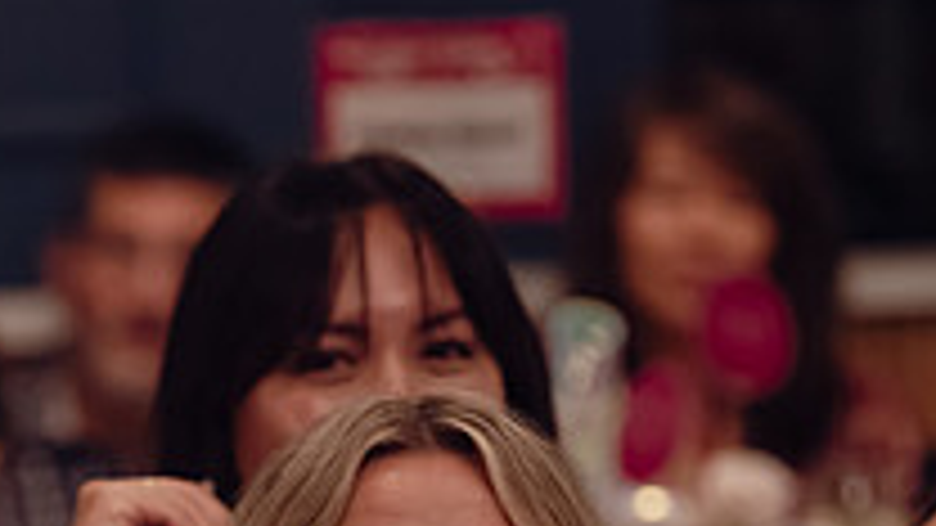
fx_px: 9431
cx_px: 14
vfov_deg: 3.2
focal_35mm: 380
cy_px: 816
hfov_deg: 5.7
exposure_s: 1/200
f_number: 2.8
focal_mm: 130
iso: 4000
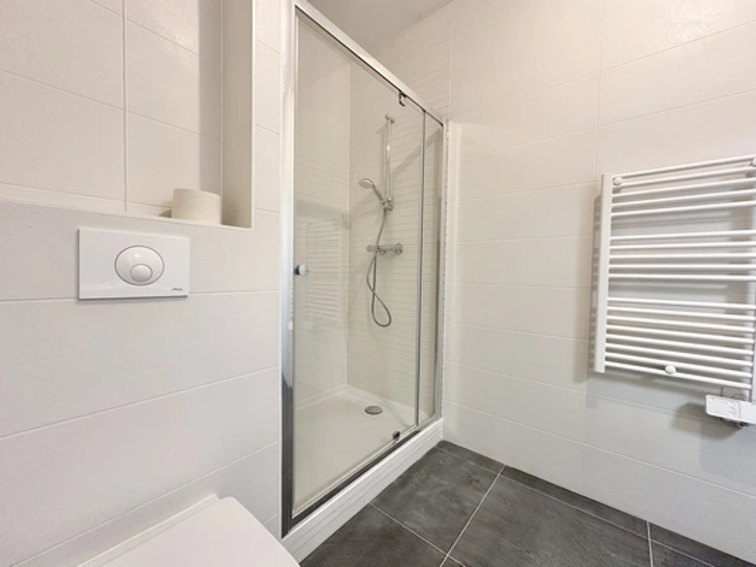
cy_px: 284
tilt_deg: -1.9
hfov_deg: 102.1
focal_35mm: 14
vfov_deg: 85.7
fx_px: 306
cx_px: 378
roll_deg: -1.0
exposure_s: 1/50
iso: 200
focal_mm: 2.22
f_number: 2.2
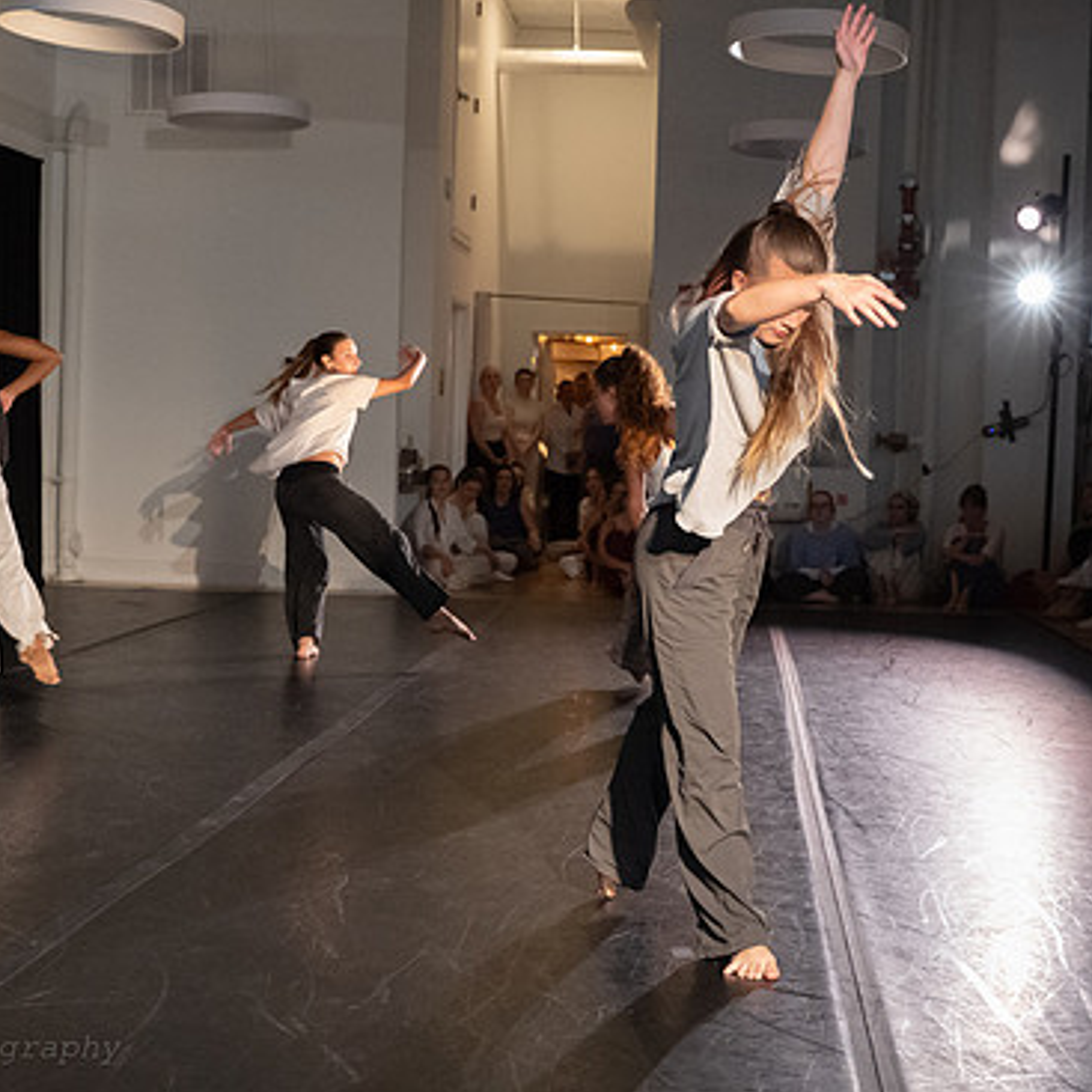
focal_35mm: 54
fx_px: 1927
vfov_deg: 31.6
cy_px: 515
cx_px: 730
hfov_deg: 31.4
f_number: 3.5
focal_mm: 36
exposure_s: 1/320
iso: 6400
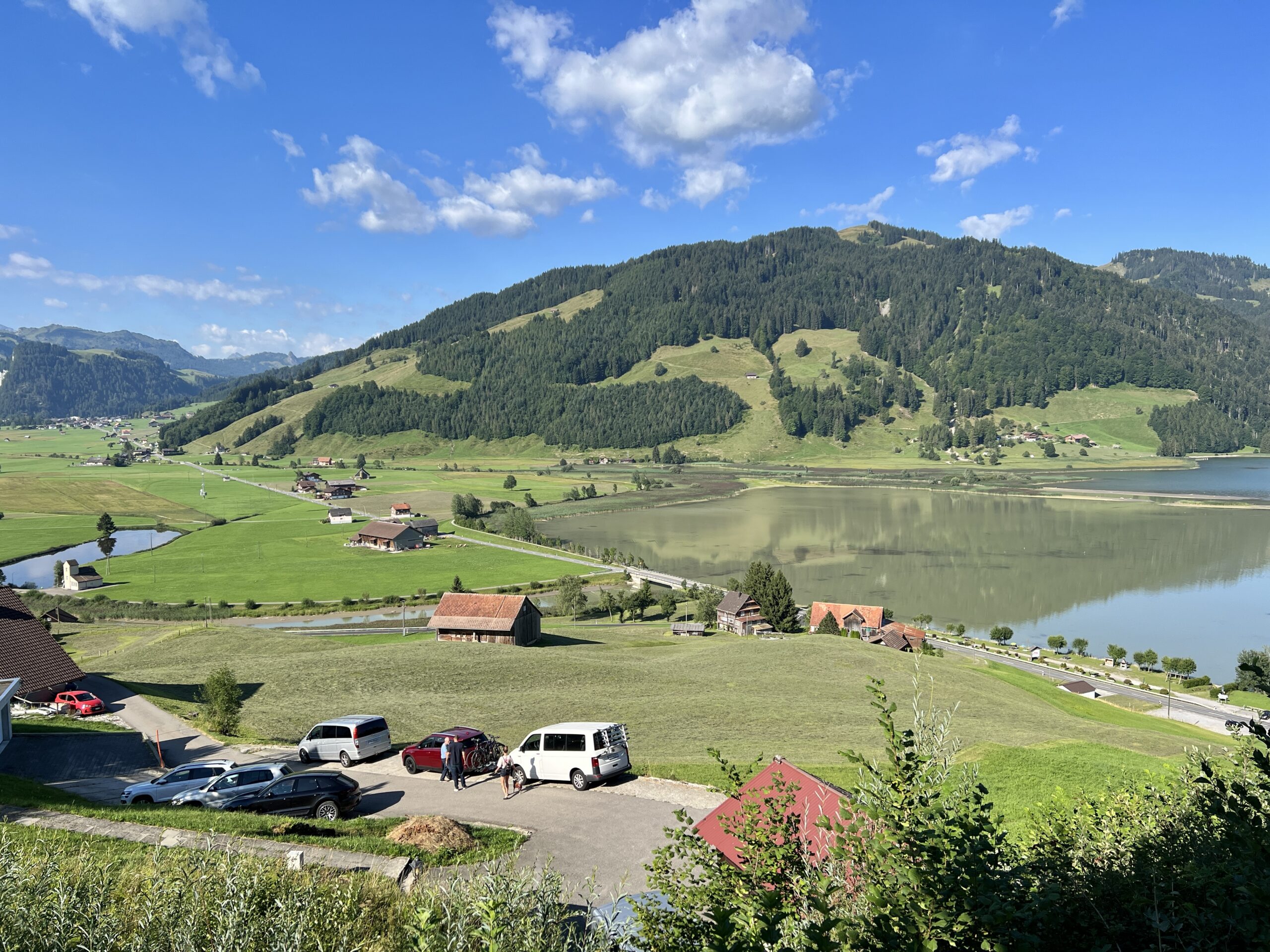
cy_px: 476
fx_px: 954
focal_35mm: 26
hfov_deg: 67.3
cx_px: 635
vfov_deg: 53.1
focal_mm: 5.7
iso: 50
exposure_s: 1/3077
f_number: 1.5
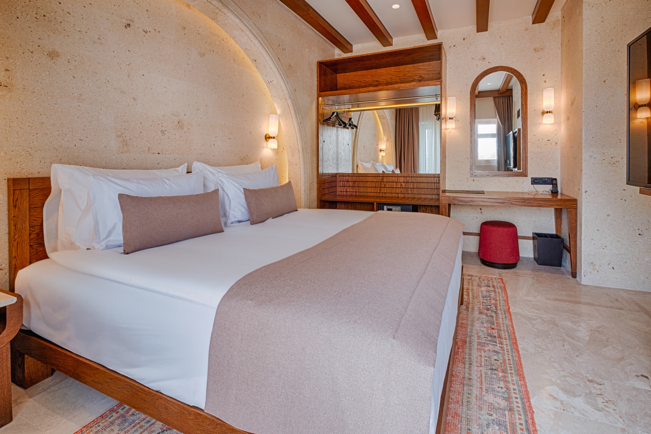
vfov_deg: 77.3
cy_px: 217
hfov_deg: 100.4
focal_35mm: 15
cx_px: 326
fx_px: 271
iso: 200
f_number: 13
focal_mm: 10
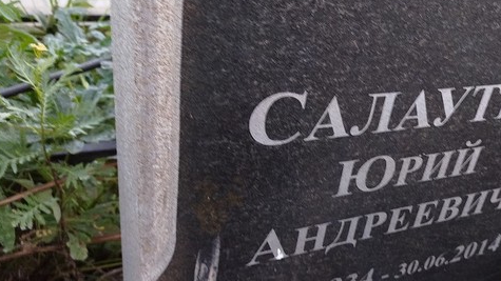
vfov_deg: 26.9
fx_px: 584
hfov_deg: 44.0
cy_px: 193
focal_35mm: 44
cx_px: 408
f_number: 1.7
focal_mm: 5.31
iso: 200
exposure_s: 1/33
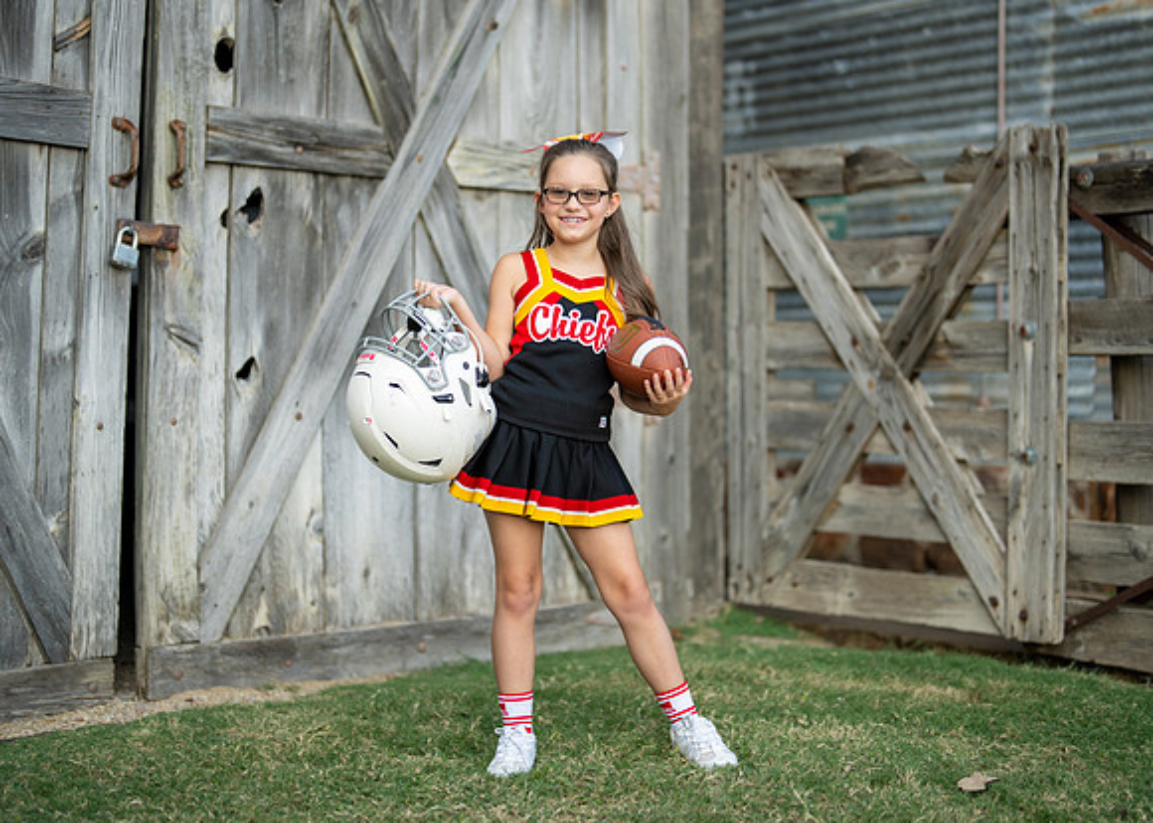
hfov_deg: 33.6
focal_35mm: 58
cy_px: 378
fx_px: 1911
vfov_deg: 24.3
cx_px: 578
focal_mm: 50
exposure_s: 1/1600
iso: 125
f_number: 1.2
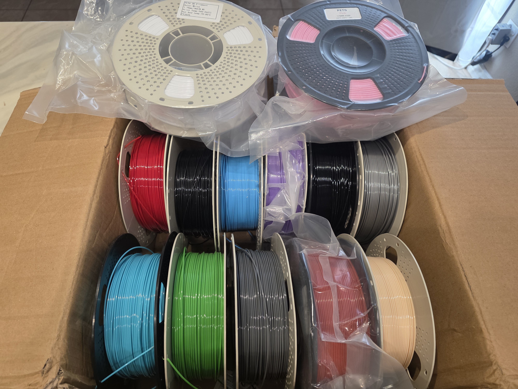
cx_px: 259
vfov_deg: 58.9
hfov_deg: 73.9
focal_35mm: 23
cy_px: 194
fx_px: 344
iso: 320
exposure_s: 1/120
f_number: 1.7
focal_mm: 6.3
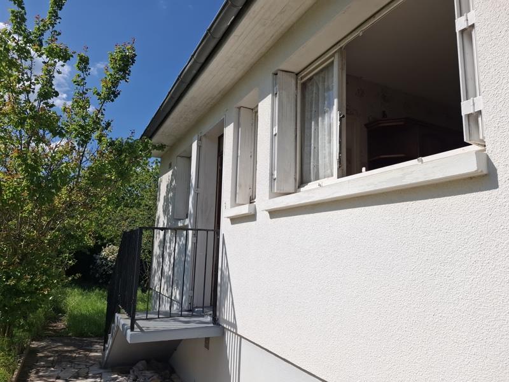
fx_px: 338
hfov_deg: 73.9
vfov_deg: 58.9
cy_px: 191
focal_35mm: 23
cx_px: 254
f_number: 1.8
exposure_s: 1/2381
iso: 50
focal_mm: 5.54
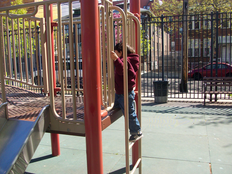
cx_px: 116
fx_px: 228
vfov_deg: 41.8
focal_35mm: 34
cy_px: 87
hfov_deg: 54.0
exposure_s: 1/503
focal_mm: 5.7
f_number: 2.8
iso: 64
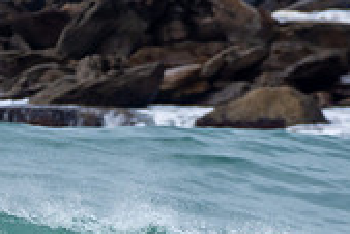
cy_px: 361
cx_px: 168
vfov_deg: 0.5
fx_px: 25056
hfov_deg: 0.8
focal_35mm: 2575
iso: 180
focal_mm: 500
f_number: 5.6
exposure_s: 1/800
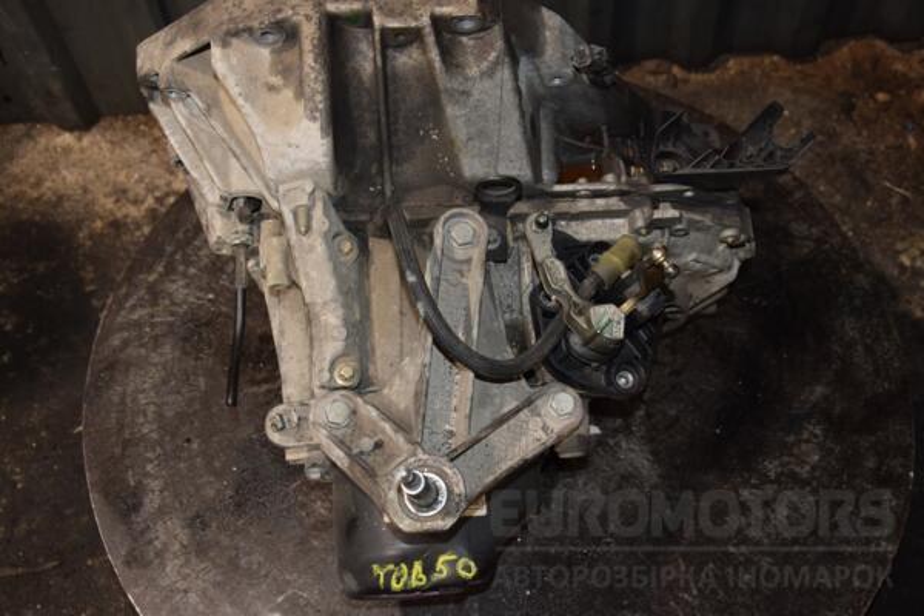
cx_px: 462
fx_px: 1155
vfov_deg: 29.9
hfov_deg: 43.6
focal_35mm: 45
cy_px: 308
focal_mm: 30
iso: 800
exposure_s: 1/60
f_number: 5
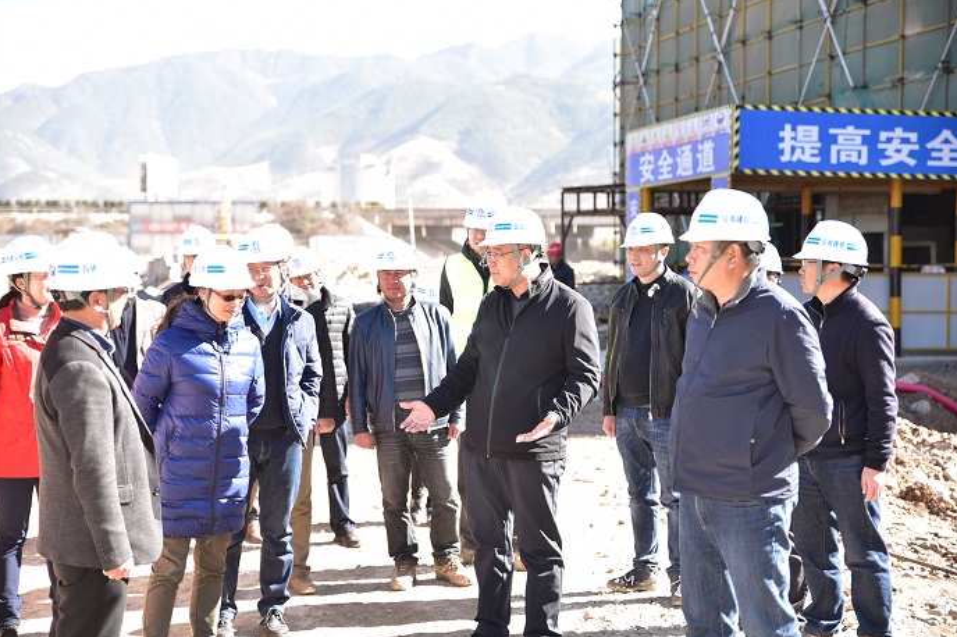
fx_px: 1514
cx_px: 480
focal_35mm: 57
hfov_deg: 35.1
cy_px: 320
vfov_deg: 23.8
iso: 100
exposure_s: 1/200
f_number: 2.8
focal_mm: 56
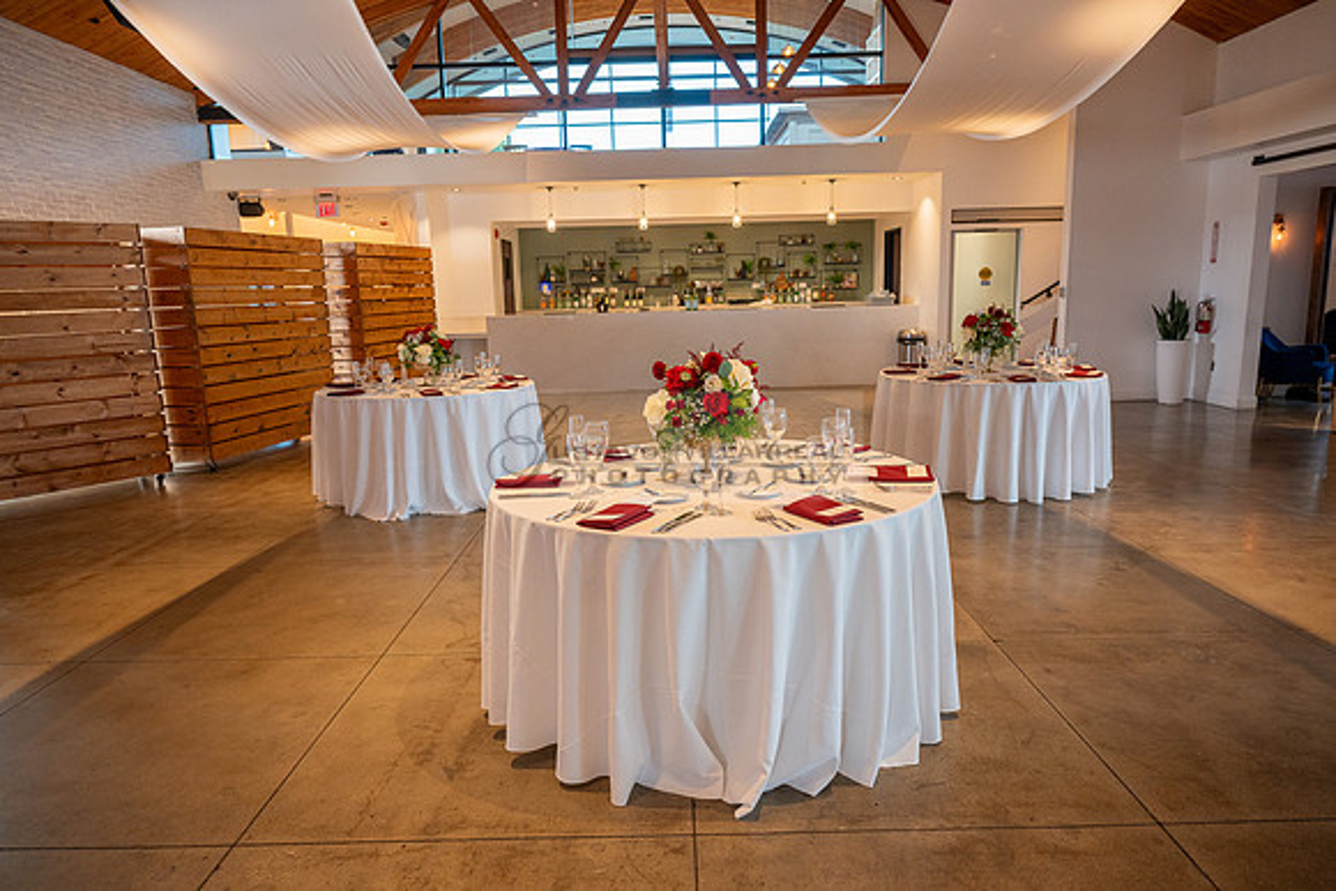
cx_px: 668
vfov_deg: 53.2
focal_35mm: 24
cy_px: 446
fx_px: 891
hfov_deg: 73.7
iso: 1000
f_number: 4
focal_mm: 24
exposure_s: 1/80
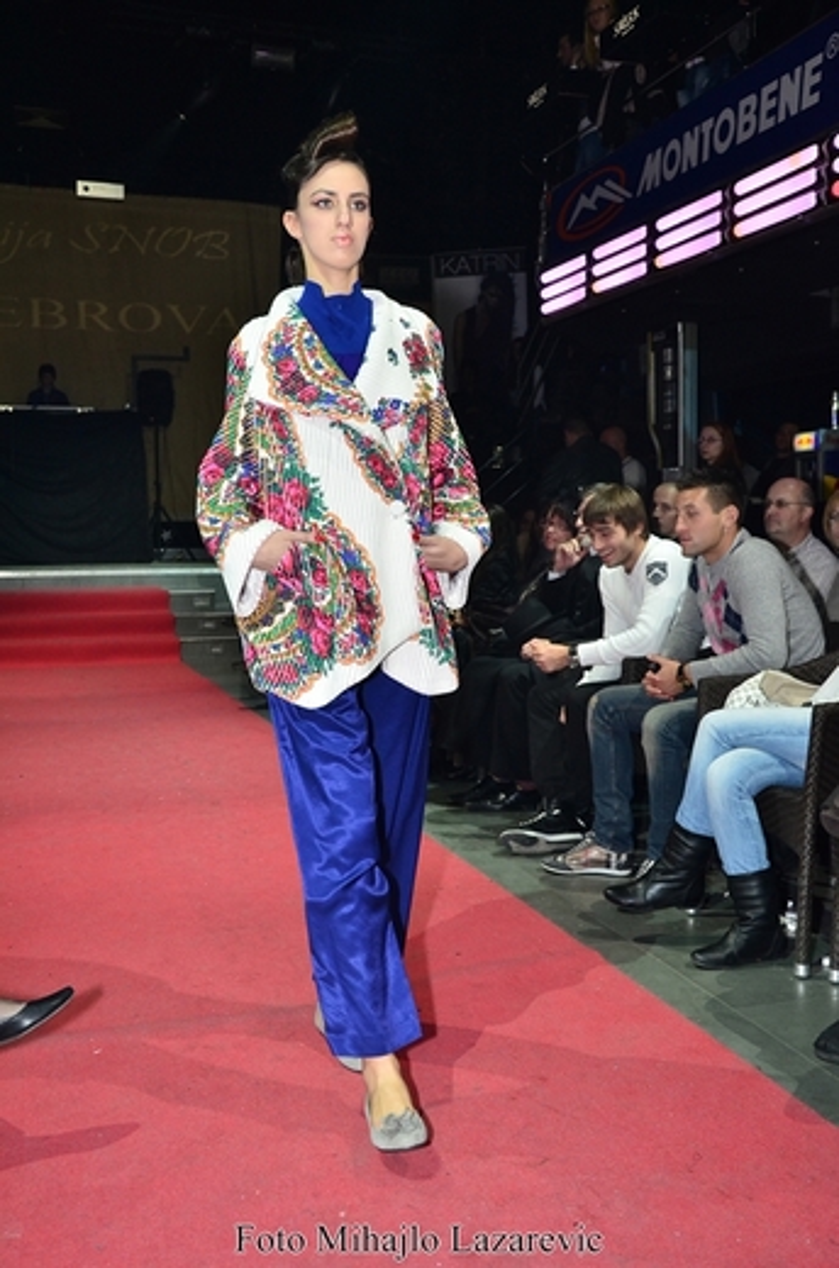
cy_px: 634
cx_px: 420
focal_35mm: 36
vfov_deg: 53.2
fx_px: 1265
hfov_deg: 36.7
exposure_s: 1/125
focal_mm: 24
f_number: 5.6
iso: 800
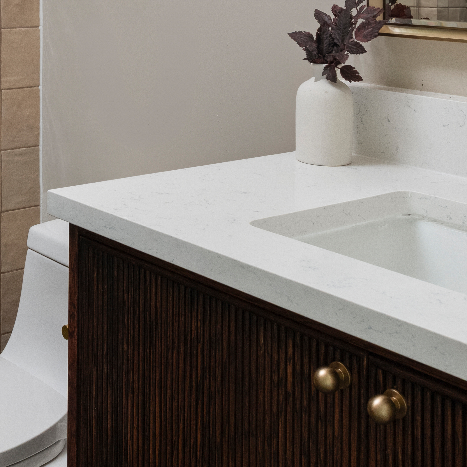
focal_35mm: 65
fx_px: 992
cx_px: 23
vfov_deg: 24.8
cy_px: -39
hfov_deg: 25.4
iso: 500
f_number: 11
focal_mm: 24.5
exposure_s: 3
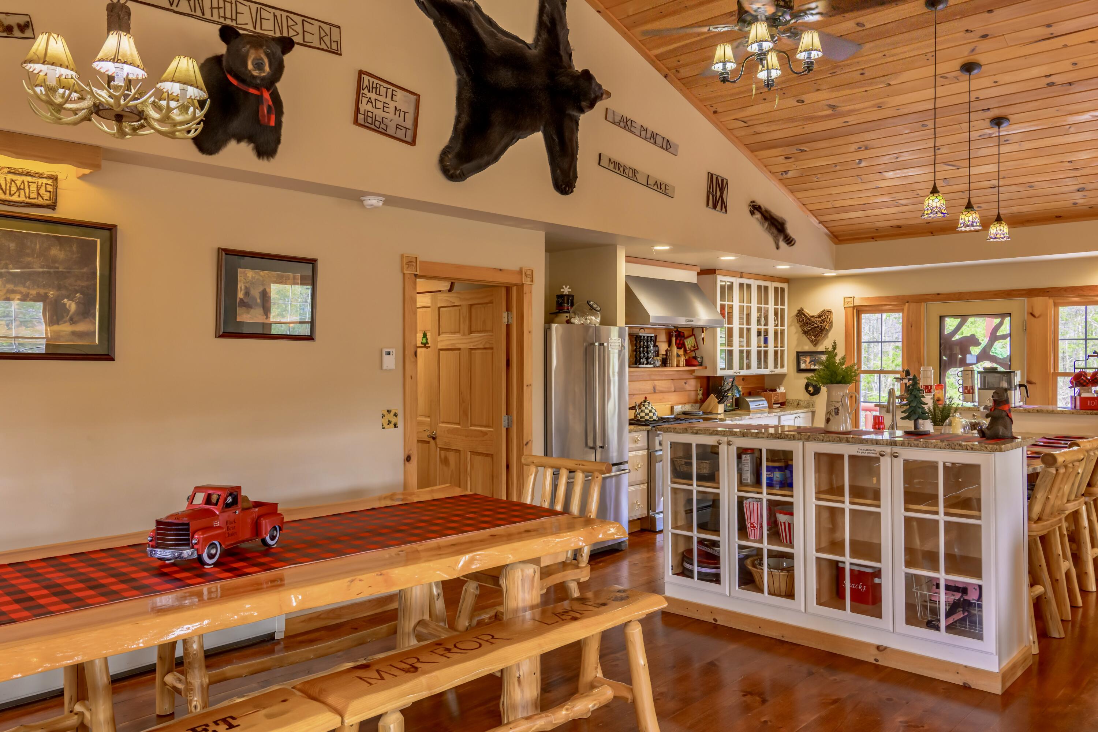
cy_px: 366
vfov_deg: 48.7
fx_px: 808
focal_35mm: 26
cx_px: 549
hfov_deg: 68.4
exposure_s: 1/50
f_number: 8
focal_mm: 26.5
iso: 800
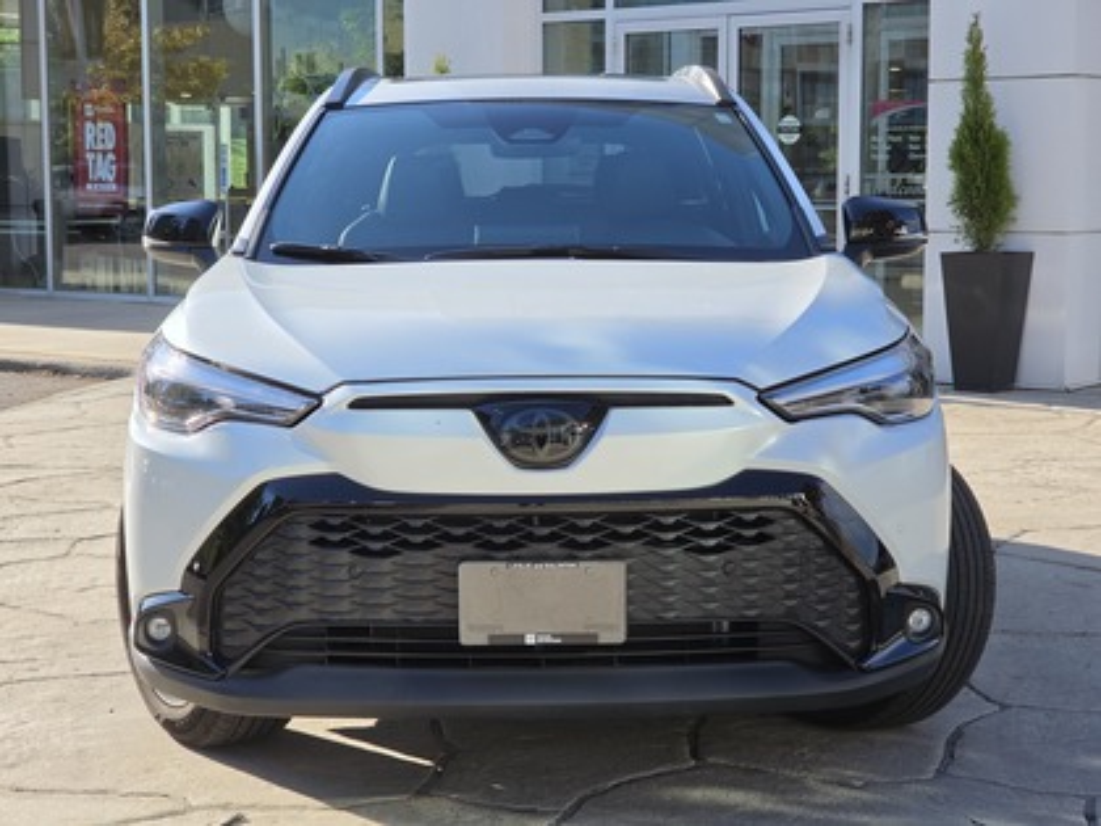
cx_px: 550
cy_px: 413
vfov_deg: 21.3
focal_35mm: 69
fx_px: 2195
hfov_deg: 28.2
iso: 25
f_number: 2.4
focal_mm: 7
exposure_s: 1/458
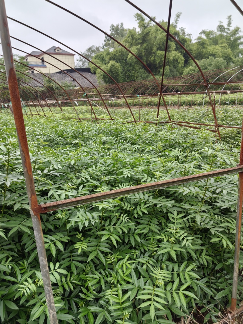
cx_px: 122
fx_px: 253
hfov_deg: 51.3
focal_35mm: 27
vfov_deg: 65.3
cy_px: 162
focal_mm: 5.72
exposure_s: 1/735
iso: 50
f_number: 2
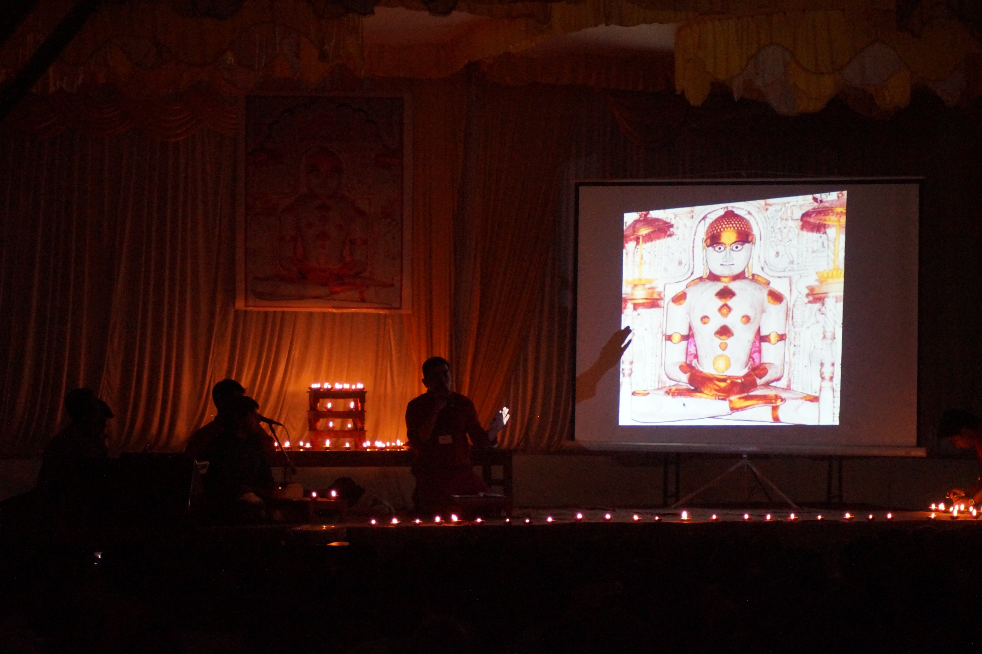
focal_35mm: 105
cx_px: 491
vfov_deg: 13.0
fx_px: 2863
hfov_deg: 19.5
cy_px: 327
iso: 3200
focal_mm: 70
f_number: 4
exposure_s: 1/125
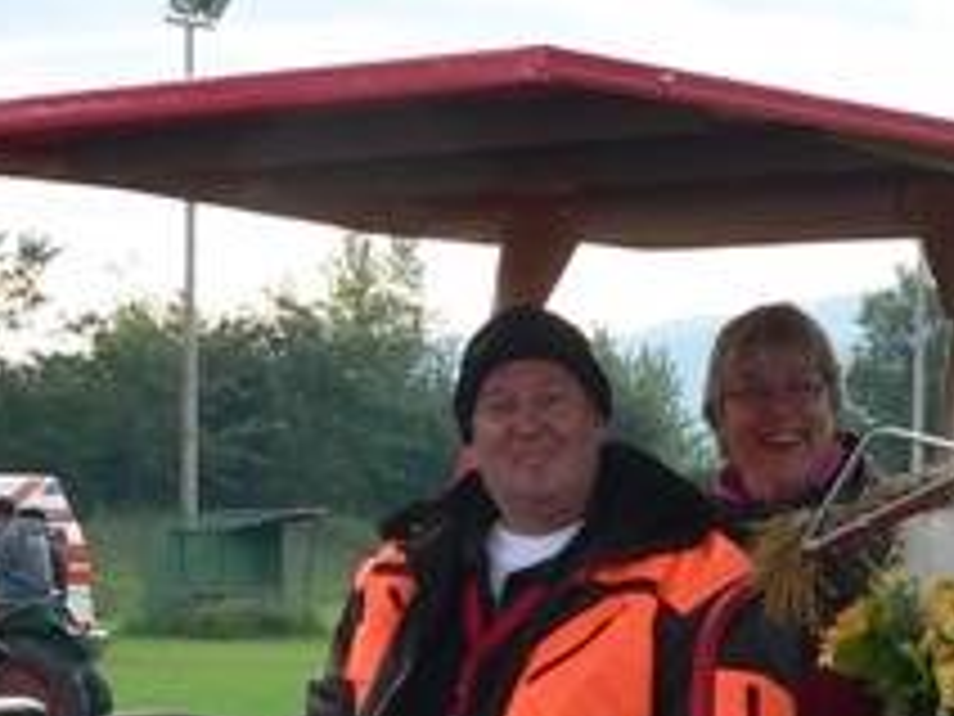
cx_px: 189
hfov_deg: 14.4
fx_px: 3748
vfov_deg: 10.7
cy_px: 842
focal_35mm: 136
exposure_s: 1/160
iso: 80
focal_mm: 6
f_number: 4
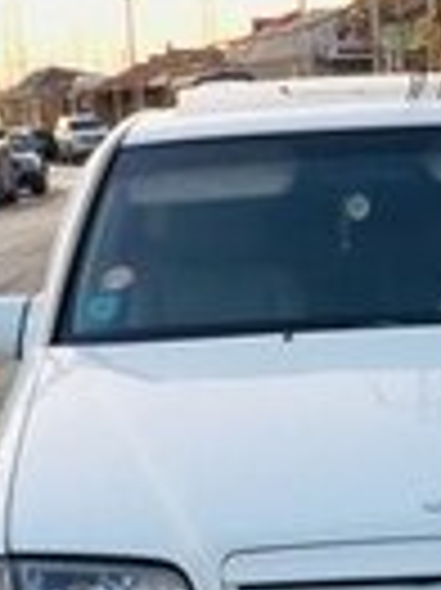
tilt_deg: -24.3
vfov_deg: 15.9
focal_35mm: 110
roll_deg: +2.2
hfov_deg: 13.4
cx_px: 338
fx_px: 1872
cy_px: 977
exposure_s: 1/100
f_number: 2.2
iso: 32
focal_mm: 4.15
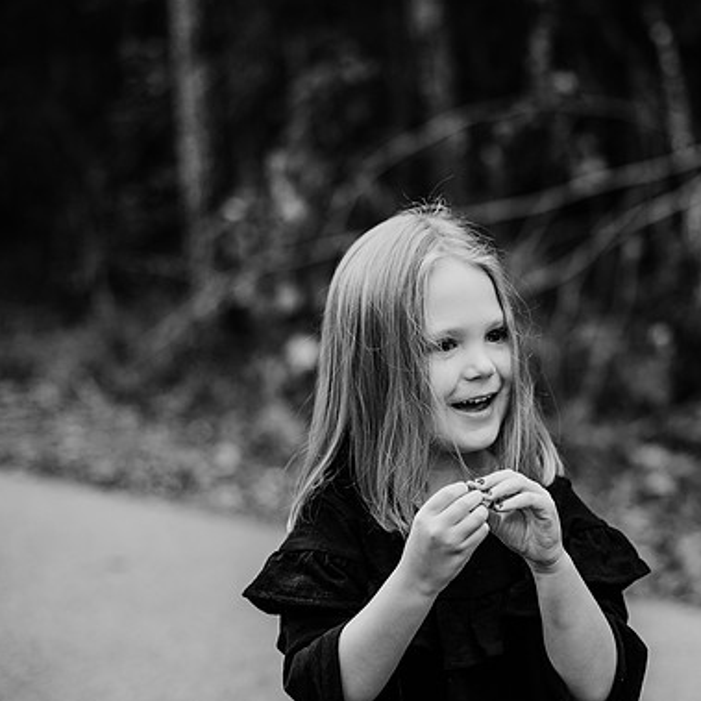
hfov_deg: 26.3
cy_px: 347
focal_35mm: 65
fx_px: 1489
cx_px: 470
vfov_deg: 26.5
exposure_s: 1/800
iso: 320
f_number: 2.2
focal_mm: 50
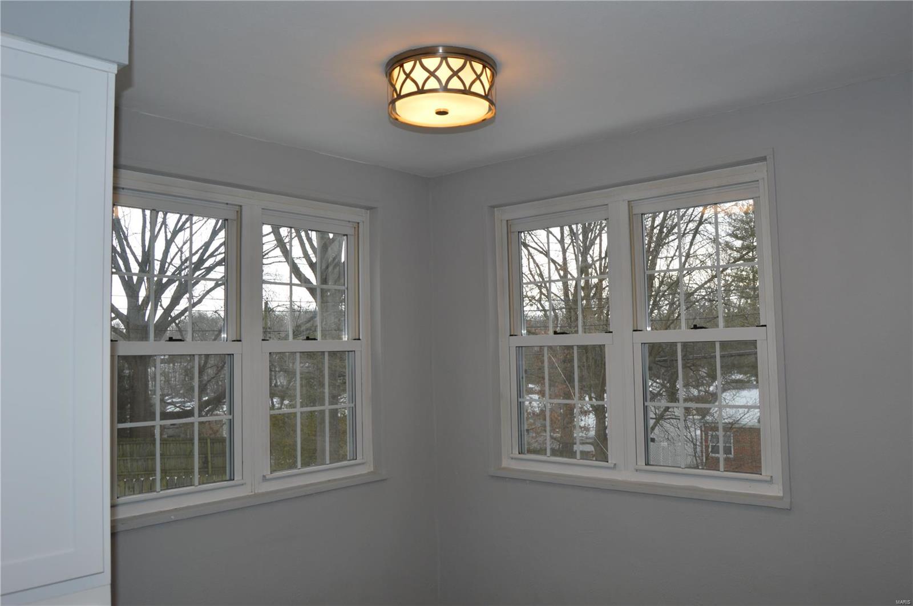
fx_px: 684
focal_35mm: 27
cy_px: 303
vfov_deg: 47.8
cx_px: 456
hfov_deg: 67.4
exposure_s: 1/125
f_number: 5.6
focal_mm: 18
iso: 250
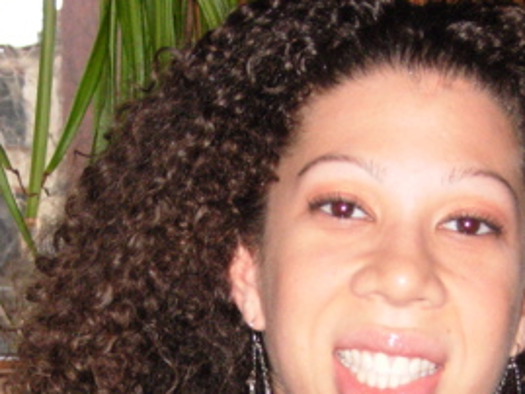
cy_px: 484
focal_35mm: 181
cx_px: 338
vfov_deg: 8.1
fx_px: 2746
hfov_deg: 10.9
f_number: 3.5
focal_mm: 12.9
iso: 200
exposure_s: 1/181
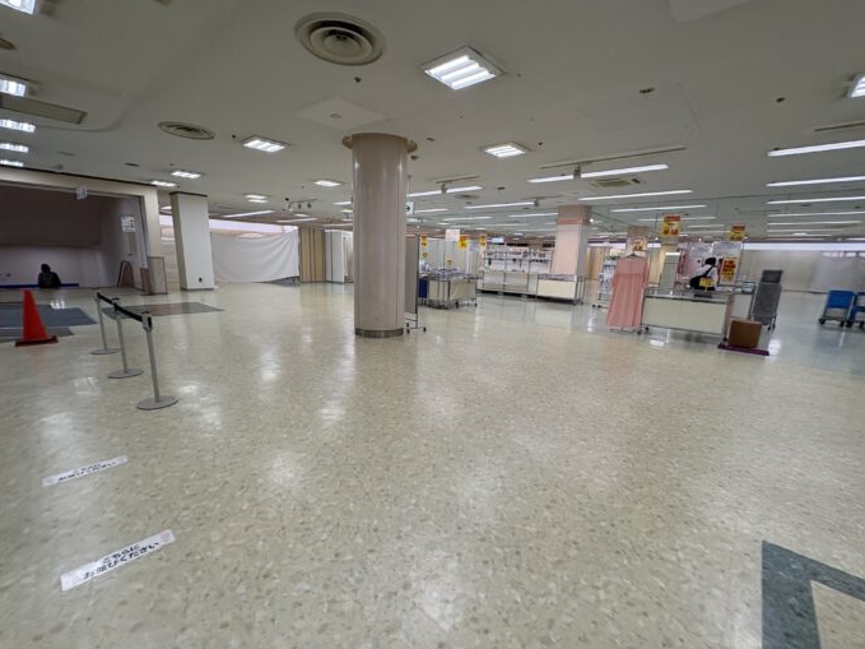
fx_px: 375
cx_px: 429
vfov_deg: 81.7
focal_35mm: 15
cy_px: 335
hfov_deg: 98.2
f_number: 2.2
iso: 64
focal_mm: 2.22
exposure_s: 1/170
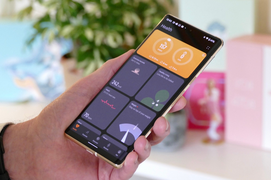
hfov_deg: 16.3
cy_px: 90
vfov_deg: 10.9
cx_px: 136
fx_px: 948
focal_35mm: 126
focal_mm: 45.89
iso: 1600
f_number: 4.5
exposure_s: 1/15
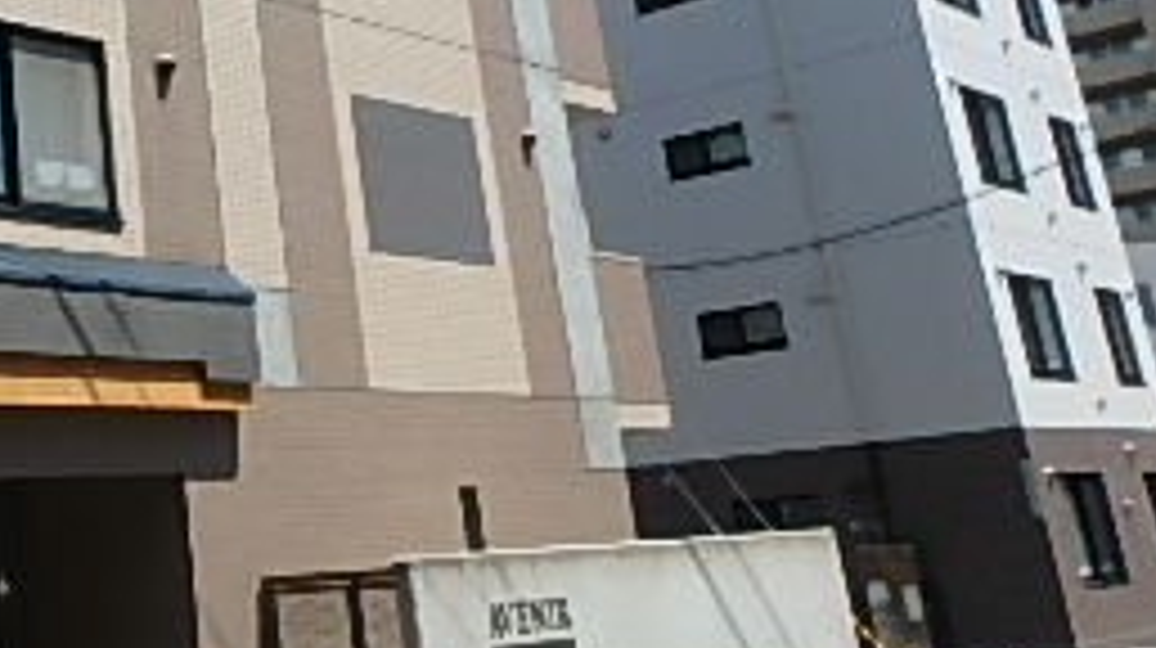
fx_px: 1746
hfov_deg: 33.1
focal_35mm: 57
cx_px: -45
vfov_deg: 20.0
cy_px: -81
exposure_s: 1/400
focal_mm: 3.7
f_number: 6
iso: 125
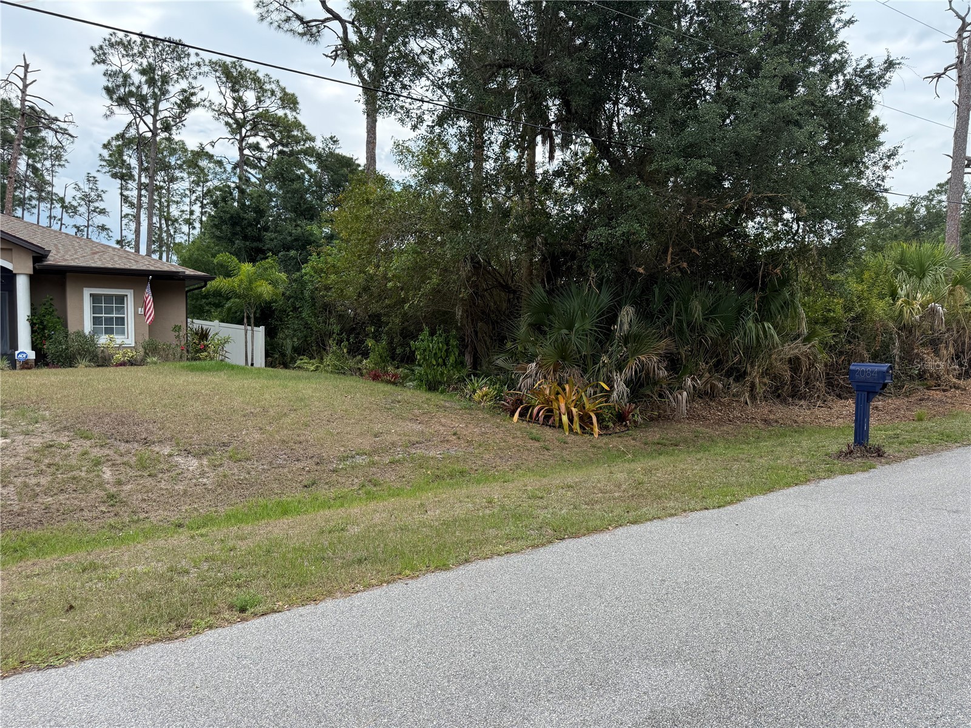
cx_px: 486
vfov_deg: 56.8
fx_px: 673
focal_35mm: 24
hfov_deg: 71.6
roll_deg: +0.5
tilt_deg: -0.7
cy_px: 364
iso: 100
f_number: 1.78
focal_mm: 6.76
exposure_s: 1/2525
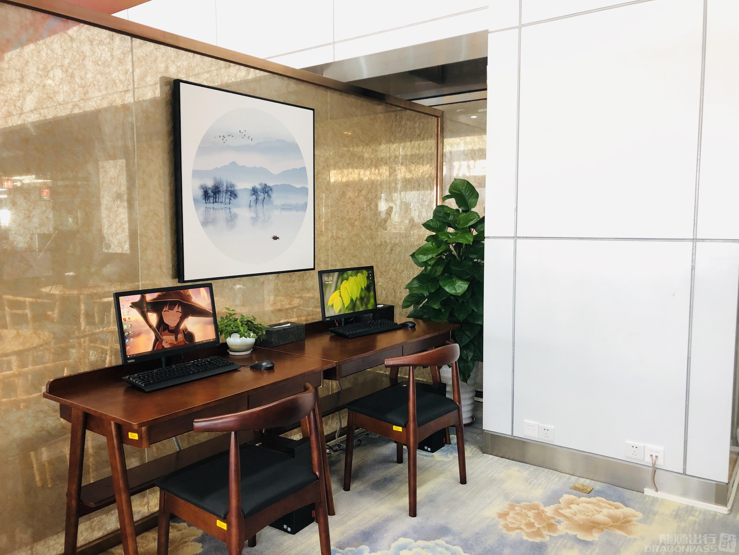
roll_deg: -0.1
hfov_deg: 63.4
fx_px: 598
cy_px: 278
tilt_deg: -4.5
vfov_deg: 49.7
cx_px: 370
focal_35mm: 28
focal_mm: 3.99
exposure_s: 1/17
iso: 40
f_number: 1.8
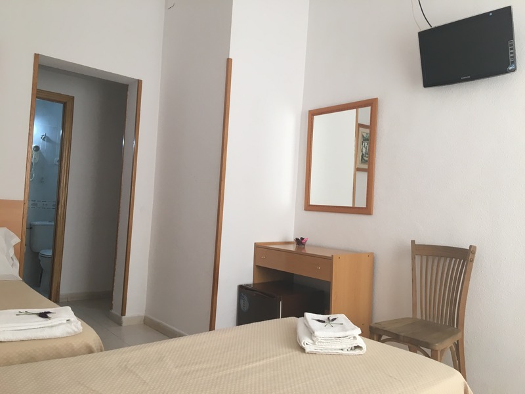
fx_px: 440
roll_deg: -2.8
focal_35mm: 29
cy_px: 197
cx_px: 262
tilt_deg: +1.8
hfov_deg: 61.7
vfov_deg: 48.2
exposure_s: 1/33
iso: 64
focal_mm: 4.15
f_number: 2.2
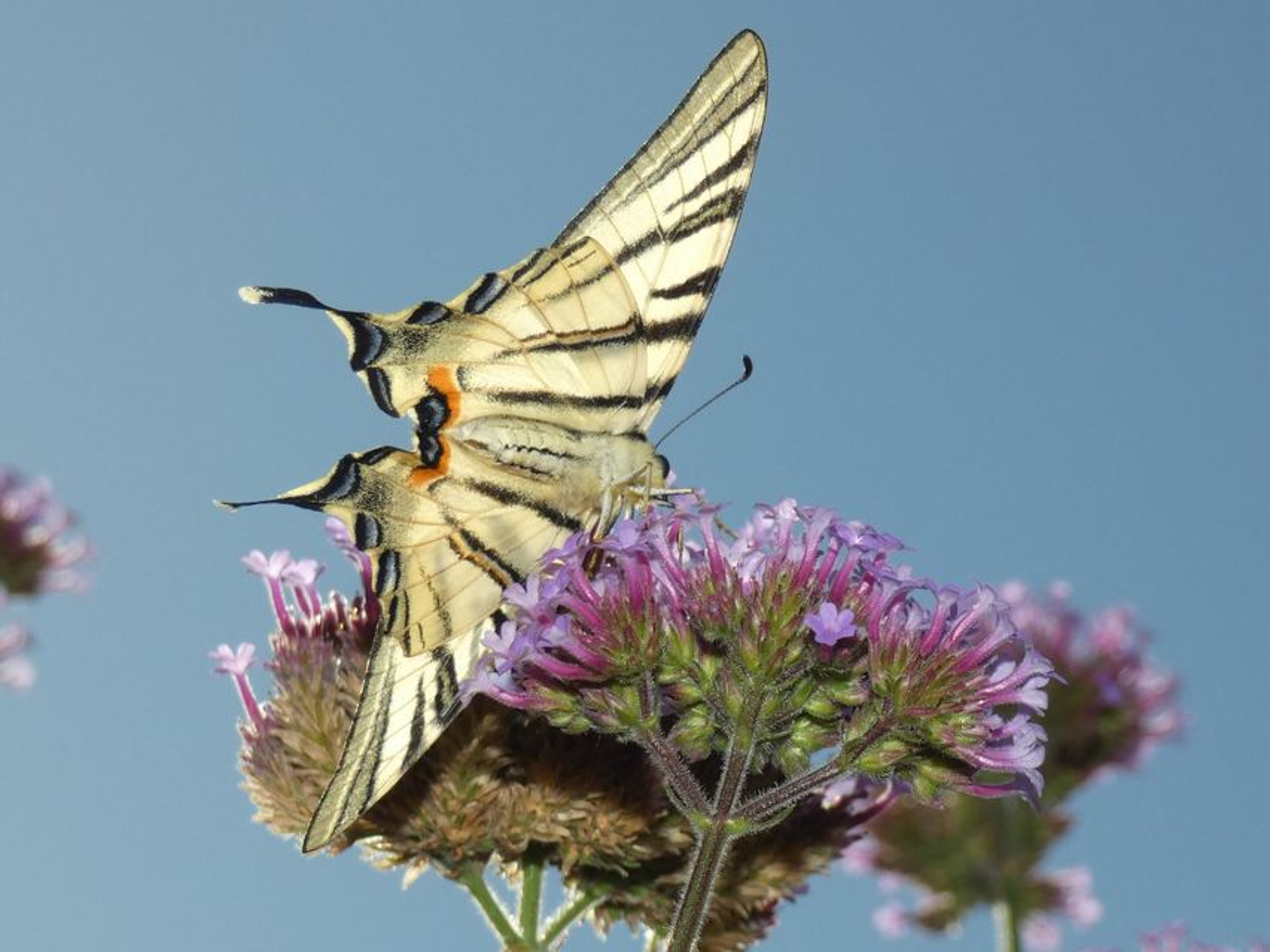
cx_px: 635
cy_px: 476
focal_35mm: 110
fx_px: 4036
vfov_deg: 13.5
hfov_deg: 17.9
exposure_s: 1/250
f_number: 5
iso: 80
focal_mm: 19.7
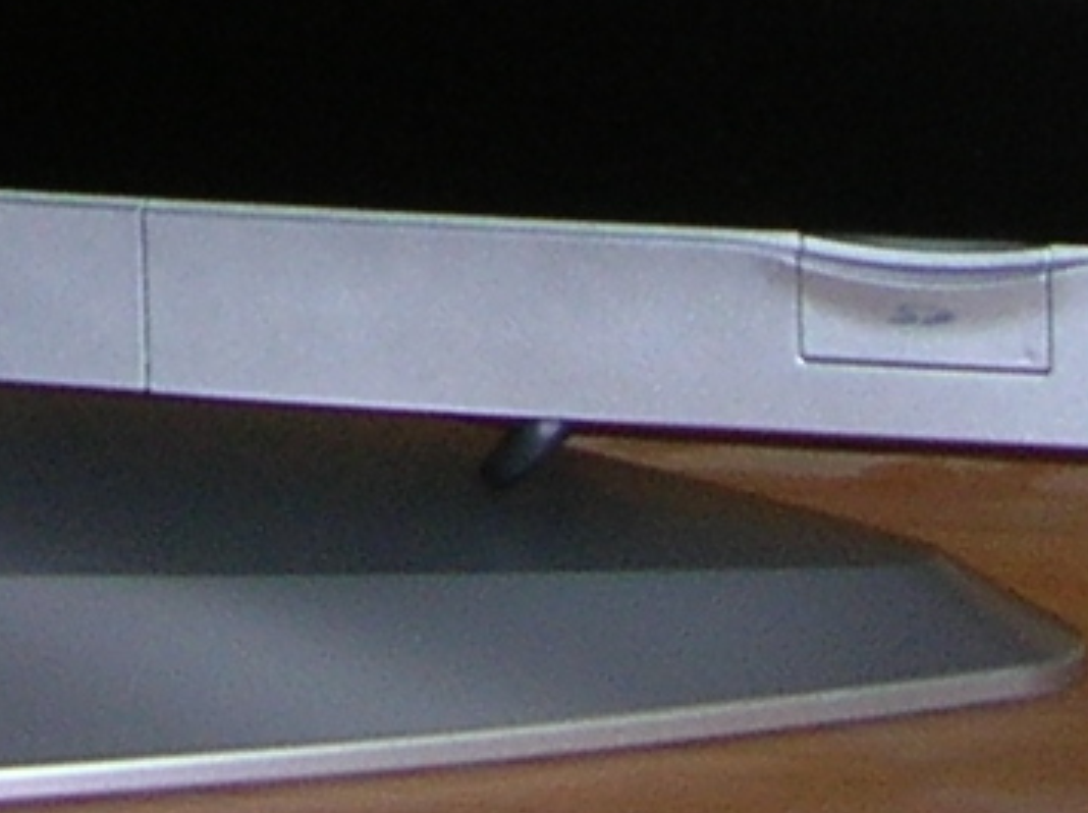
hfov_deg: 8.7
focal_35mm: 225
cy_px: -1119
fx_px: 7062
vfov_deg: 6.3
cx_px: -309
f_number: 2.8
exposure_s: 1/60.1
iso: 50
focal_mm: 5.8
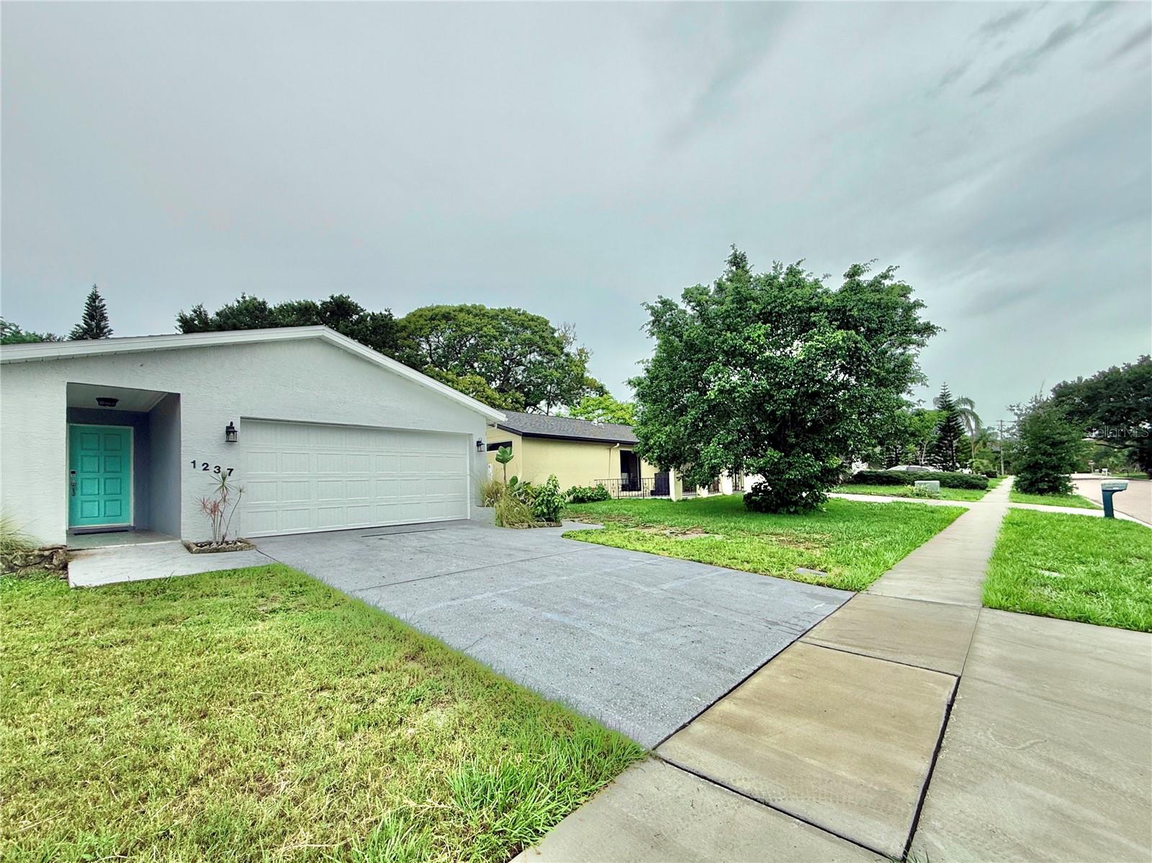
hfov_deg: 102.1
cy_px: 432
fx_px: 466
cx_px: 576
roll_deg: +0.6
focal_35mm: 14
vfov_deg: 85.6
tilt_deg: +6.0
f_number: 2.2
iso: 50
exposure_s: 1/160
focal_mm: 2.22
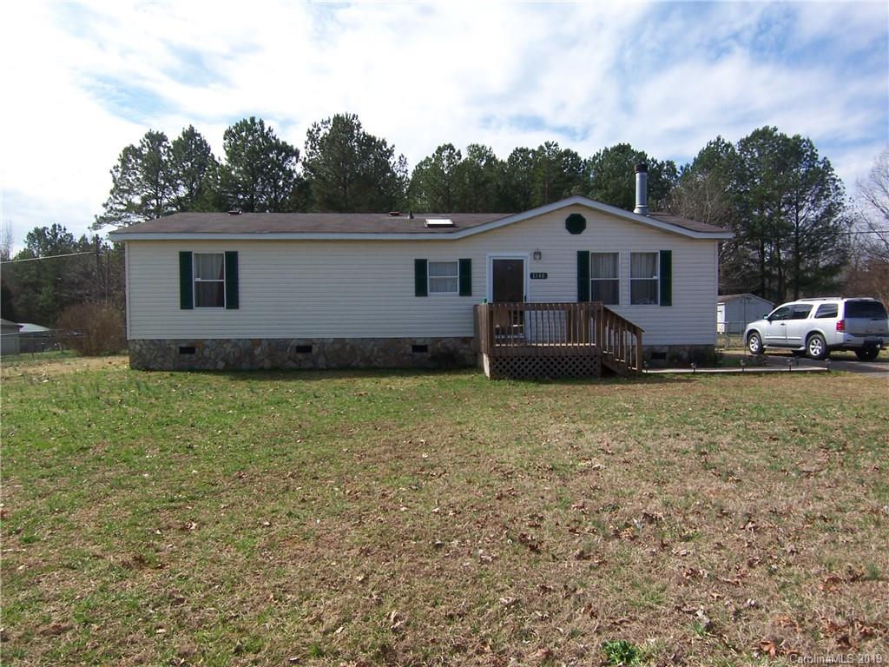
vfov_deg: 58.9
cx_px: 444
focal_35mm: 23
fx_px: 591
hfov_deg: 73.9
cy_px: 334
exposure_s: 1/250
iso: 64
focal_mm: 3.8
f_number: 5.6
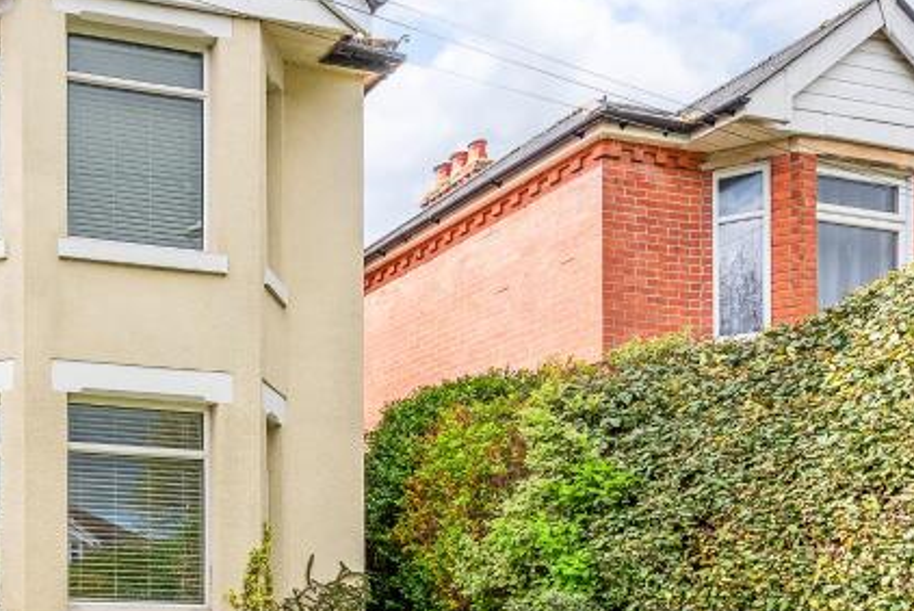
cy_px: 379
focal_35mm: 34
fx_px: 864
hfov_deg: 46.2
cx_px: -13
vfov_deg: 38.7
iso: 640
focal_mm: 14
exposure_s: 1/1250
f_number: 7.1
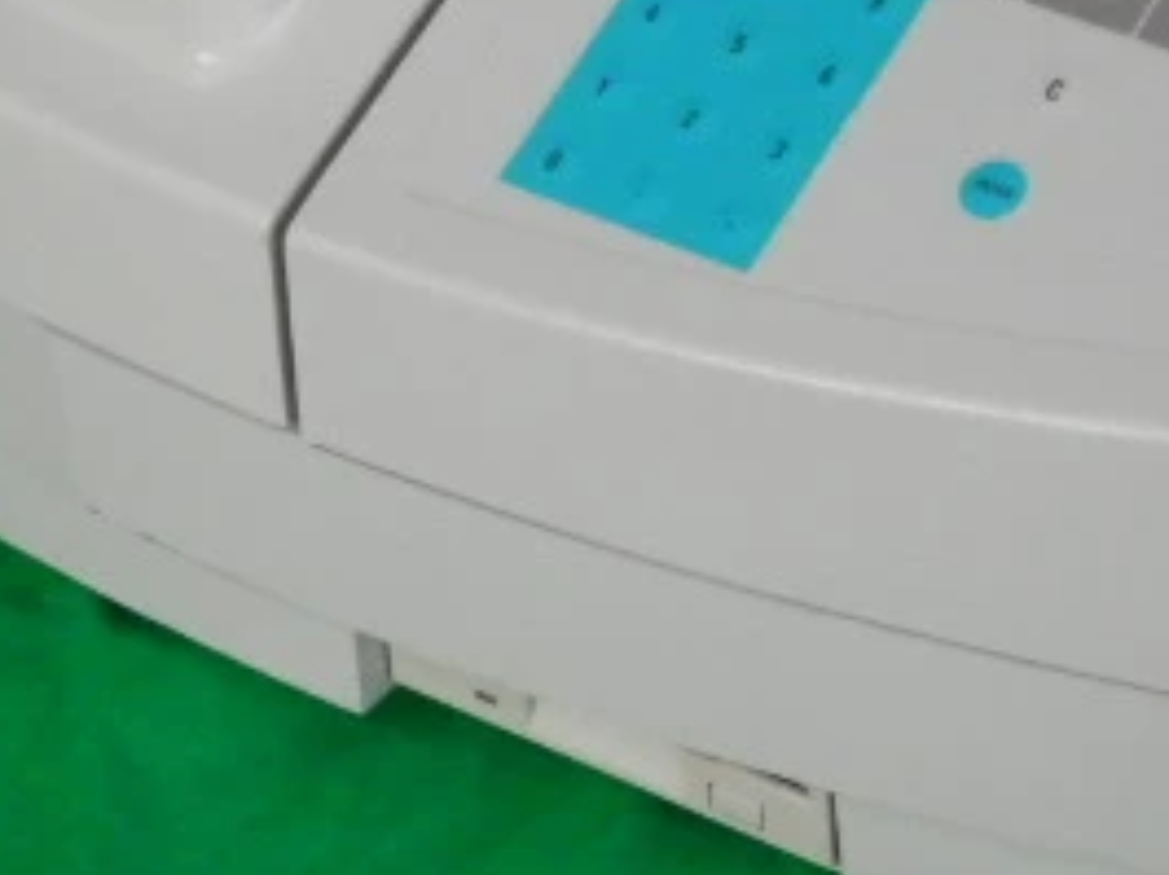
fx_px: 5365
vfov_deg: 9.2
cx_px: 853
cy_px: -101
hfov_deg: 12.4
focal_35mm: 159
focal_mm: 11.9
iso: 800
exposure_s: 1/400
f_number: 4.4
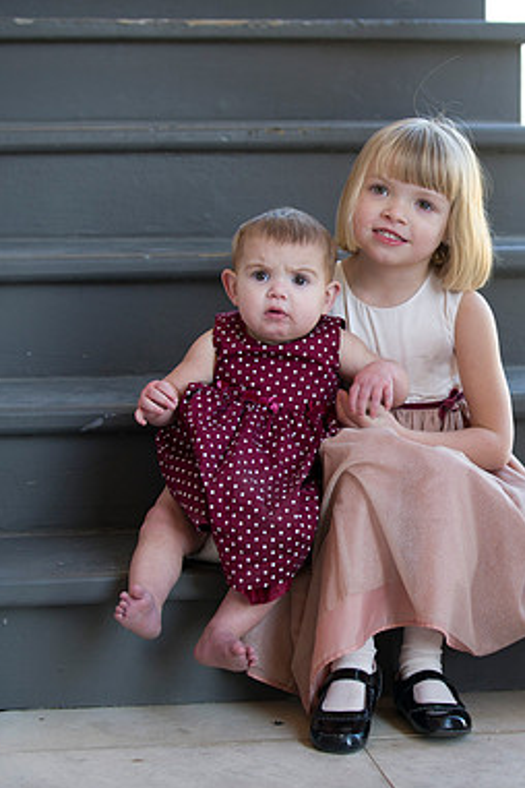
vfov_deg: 17.9
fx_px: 2494
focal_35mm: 114
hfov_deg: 12.0
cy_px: 397
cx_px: 451
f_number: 2.8
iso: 250
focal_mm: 75
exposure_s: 1/160
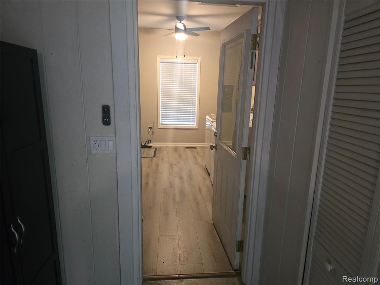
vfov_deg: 58.9
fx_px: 252
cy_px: 142
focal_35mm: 23
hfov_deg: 73.9
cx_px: 190
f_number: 1.7
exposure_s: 1/60
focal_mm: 6.3
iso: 800
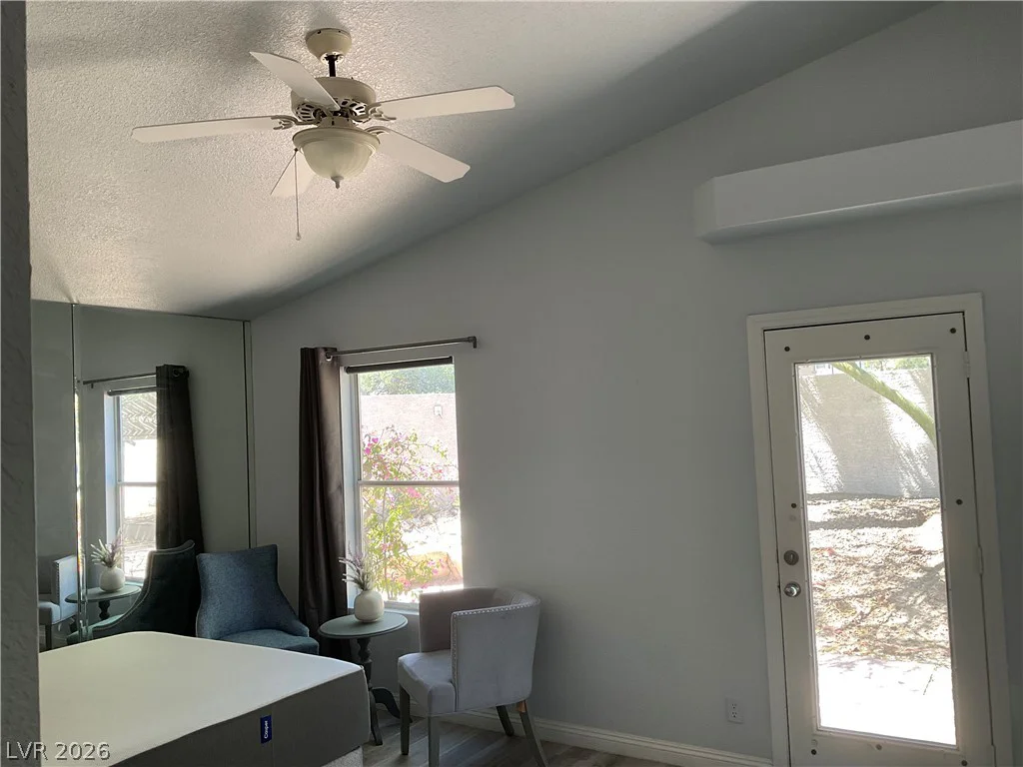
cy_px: 384
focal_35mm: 29
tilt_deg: +2.0
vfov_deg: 48.2
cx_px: 512
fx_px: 857
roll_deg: +2.2
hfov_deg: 61.7
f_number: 1.8
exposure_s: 1/120
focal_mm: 3
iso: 50
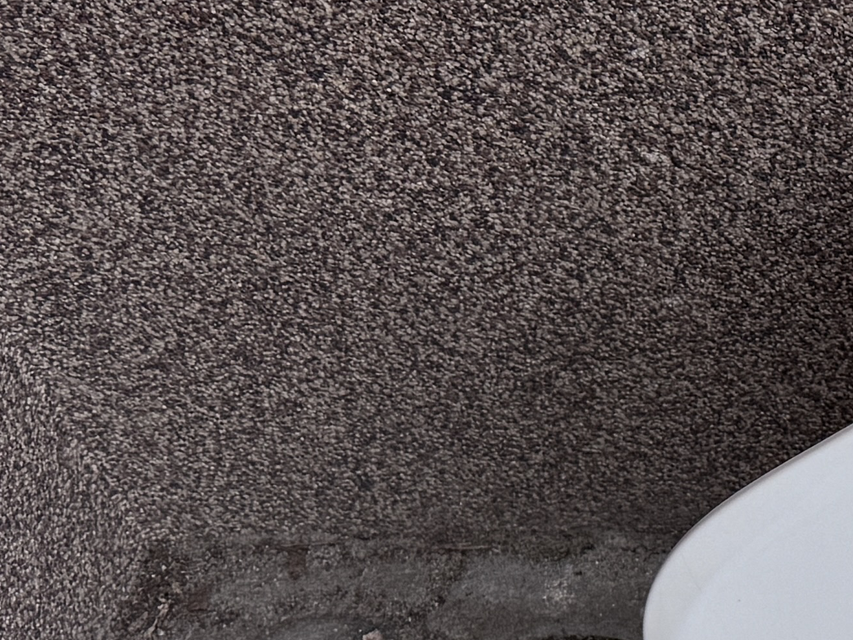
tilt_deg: -55.0
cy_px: 540
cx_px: 1566
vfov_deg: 14.1
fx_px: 2563
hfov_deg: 15.9
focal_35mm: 104
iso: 80
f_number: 1.78
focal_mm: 6.76
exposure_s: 1/1980
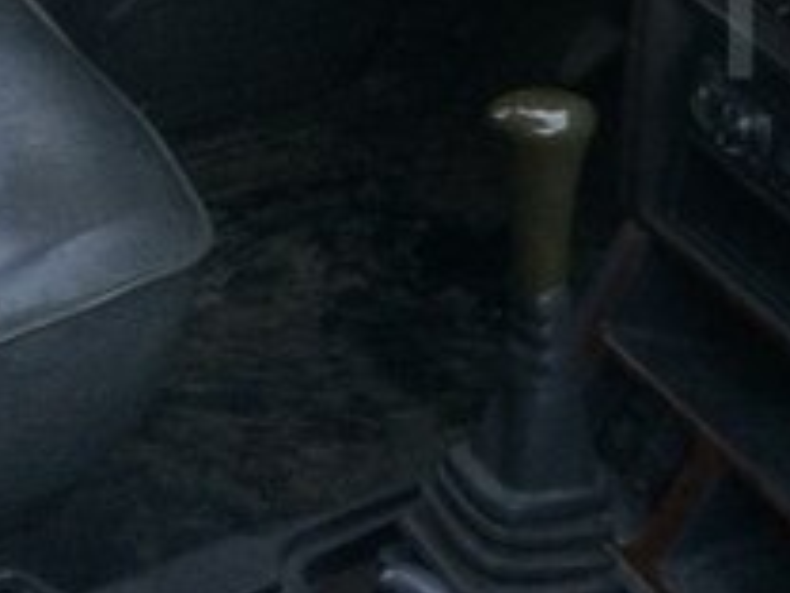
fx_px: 2100
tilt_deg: -24.5
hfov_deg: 19.3
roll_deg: -7.3
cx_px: 1086
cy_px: 21
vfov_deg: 15.8
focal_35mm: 92
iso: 160
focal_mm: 4.15
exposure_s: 1/33
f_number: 2.2
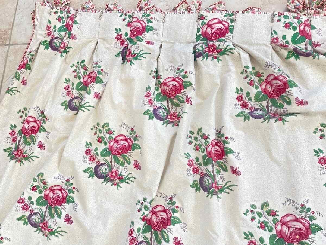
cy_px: 122
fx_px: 245
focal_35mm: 26
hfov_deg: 67.3
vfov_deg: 53.1
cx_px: 163
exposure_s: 1/121
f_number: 1.6
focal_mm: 4.2
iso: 32
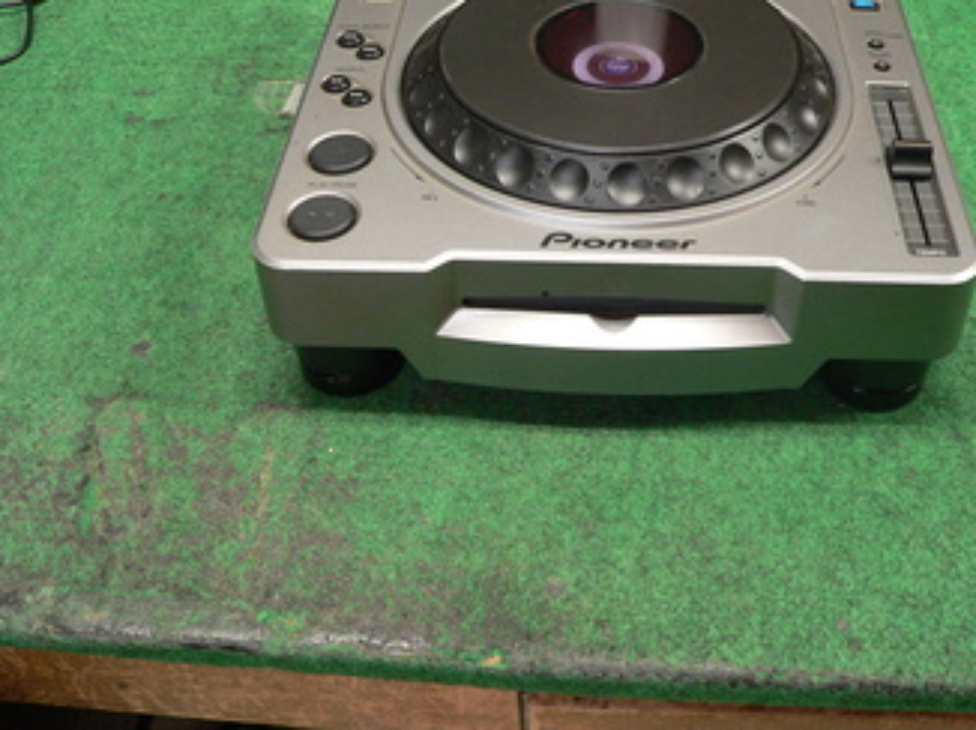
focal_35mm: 42
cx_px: 551
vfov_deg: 34.3
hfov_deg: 44.7
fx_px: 1183
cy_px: 319
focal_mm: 6
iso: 200
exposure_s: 1/13
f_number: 2.8
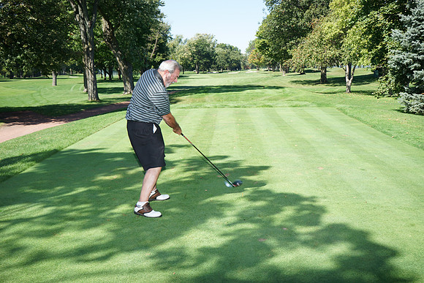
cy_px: 142
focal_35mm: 36
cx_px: 212
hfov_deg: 53.1
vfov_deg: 36.9
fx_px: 424
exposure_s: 1/200
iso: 200
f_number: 8
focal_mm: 36
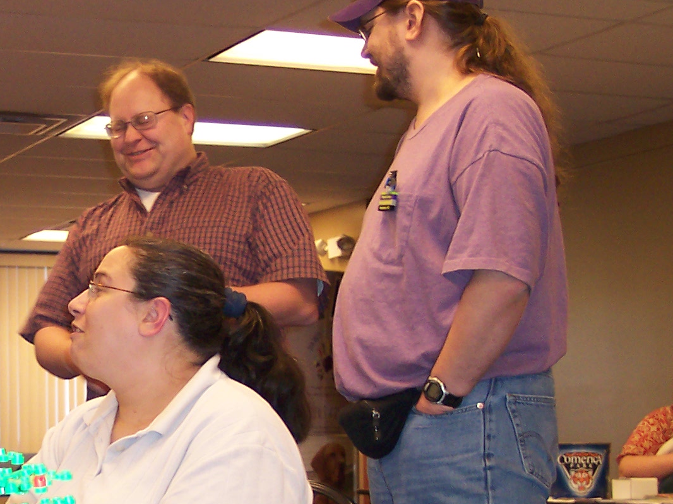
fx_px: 1787
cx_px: 47
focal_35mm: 92
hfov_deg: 20.8
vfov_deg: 15.9
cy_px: 395
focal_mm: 8
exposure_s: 1/30
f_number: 2.8
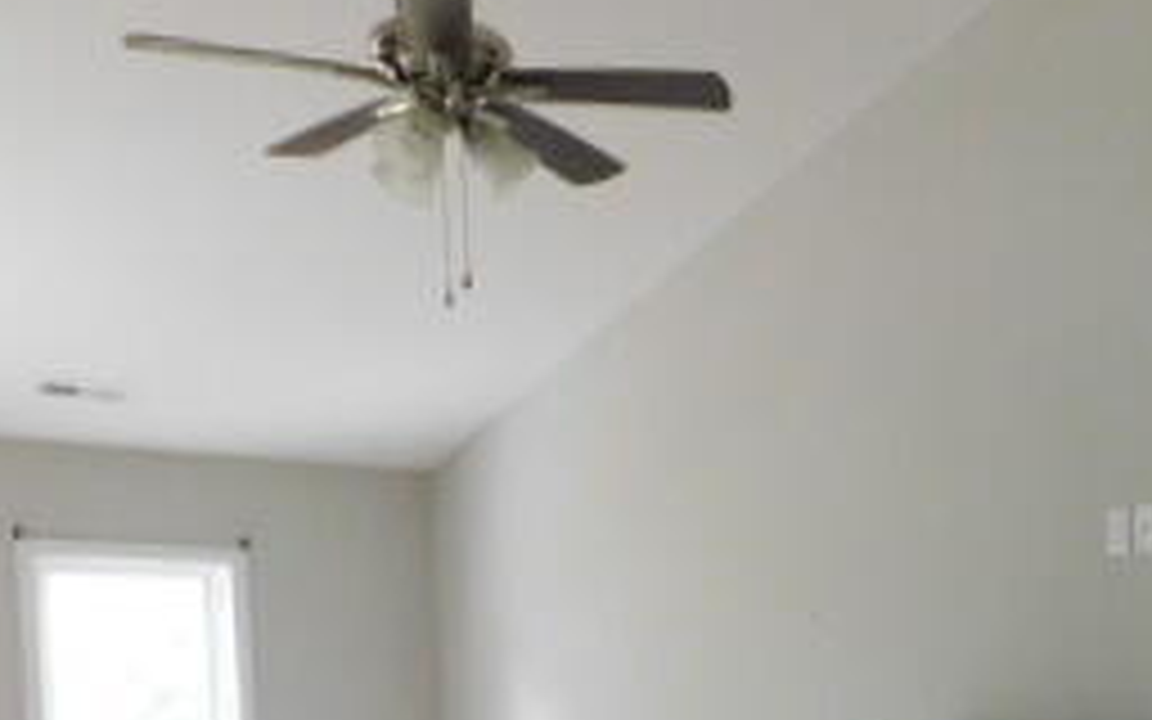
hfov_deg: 31.7
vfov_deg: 19.6
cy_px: 936
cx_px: 1062
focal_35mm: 61
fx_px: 1915
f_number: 3
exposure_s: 1/30
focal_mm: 4
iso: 400
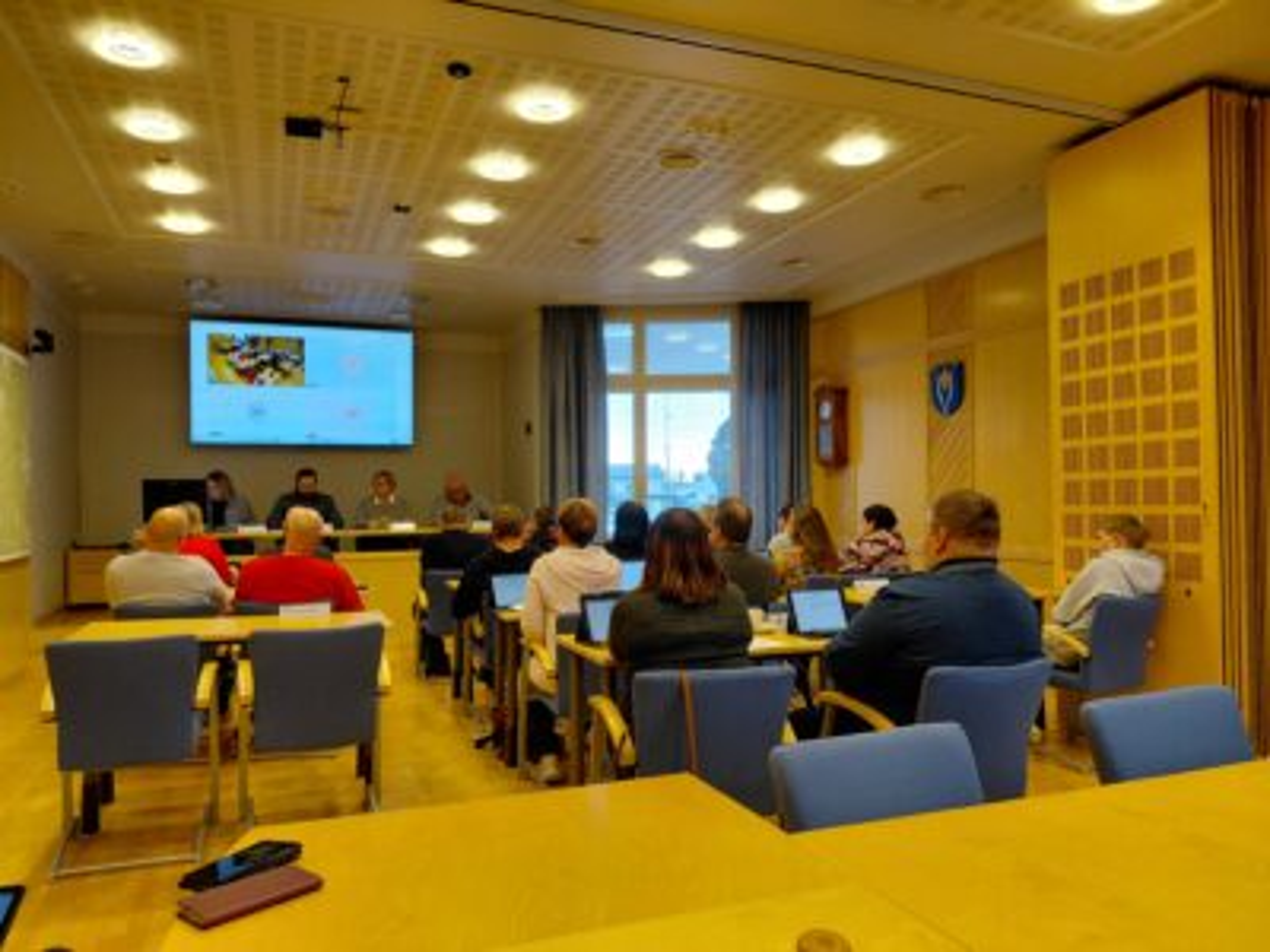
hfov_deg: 69.4
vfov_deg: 54.9
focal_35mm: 25
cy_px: 476
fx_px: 917
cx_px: 635
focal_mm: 4.69
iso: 125
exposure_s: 1/100
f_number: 1.8
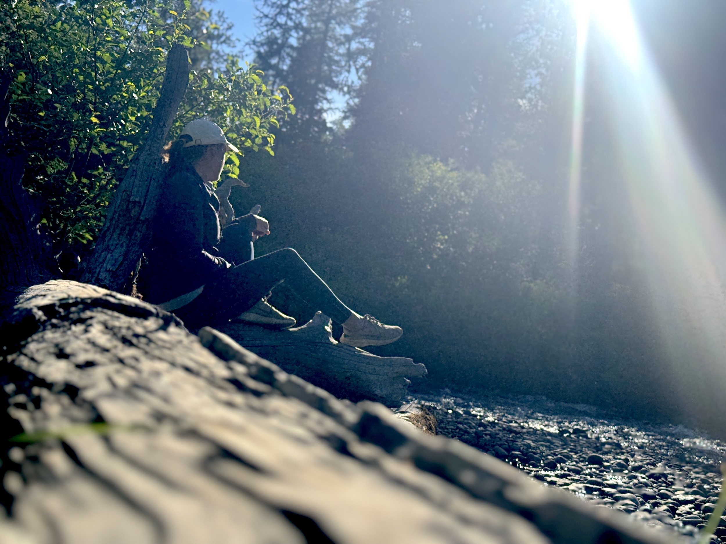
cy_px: 272
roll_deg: -10.5
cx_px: 363
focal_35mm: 48
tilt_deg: +1.4
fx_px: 1007
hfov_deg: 39.7
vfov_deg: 30.3
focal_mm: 6.76
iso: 64
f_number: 1.78
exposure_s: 1/4310
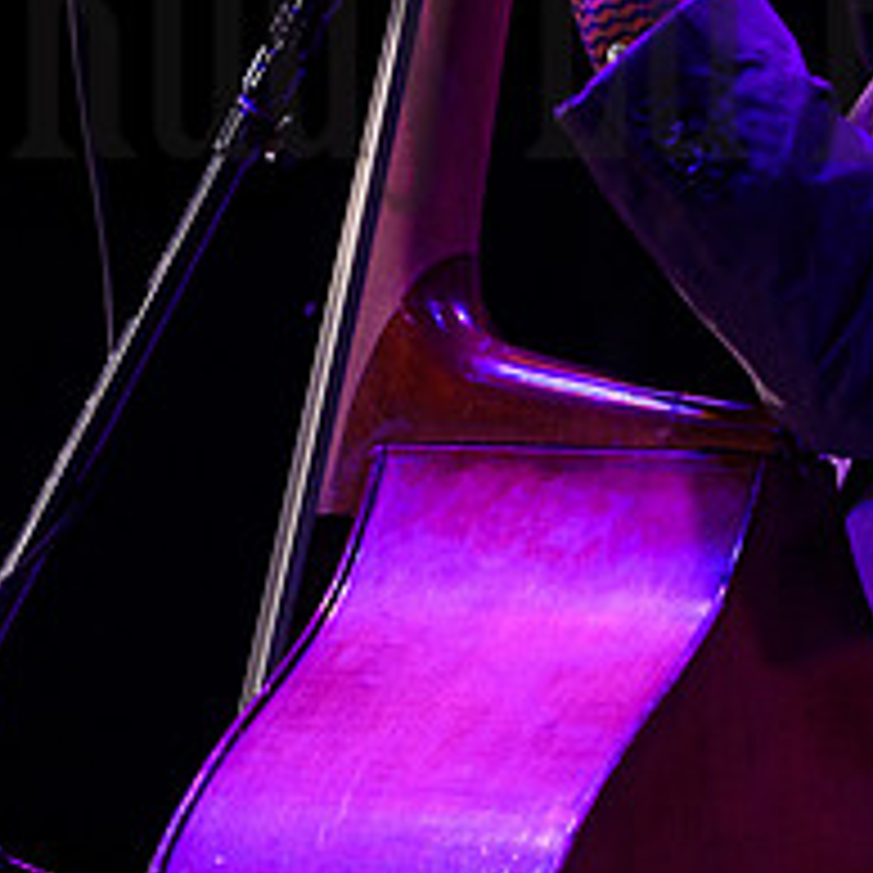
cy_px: 18
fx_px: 16920
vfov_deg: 3.0
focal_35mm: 593
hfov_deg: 3.0
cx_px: 569
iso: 1600
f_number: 4.5
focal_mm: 200
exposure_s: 1/160
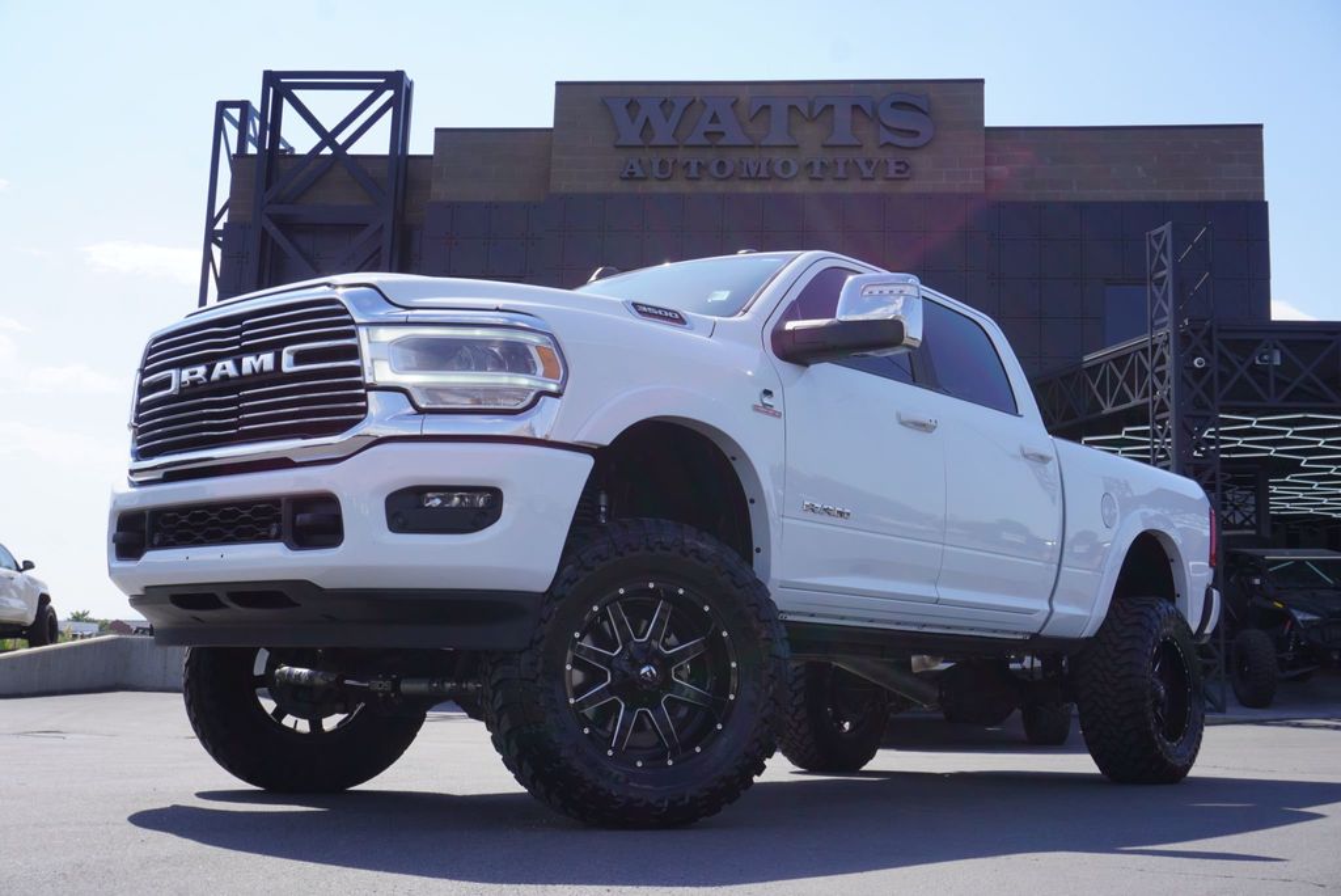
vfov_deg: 33.1
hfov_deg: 47.9
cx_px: 670
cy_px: 448
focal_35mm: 40
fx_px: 1509
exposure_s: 1/125
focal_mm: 27
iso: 100
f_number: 10
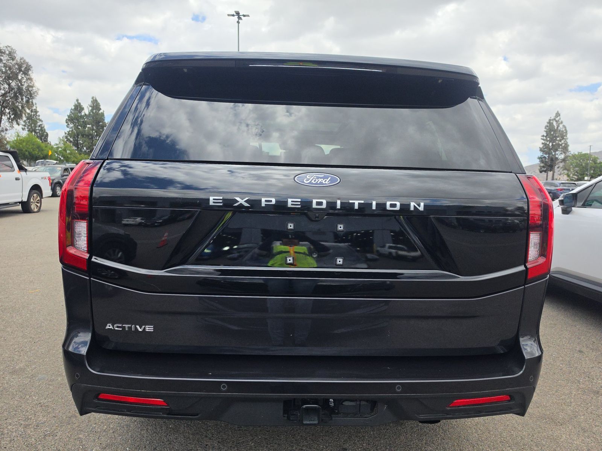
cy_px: 226
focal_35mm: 23
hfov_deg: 73.9
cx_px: 301
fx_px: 400
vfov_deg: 58.9
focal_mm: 6.5
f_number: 1.4
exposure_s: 1/5294
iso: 63
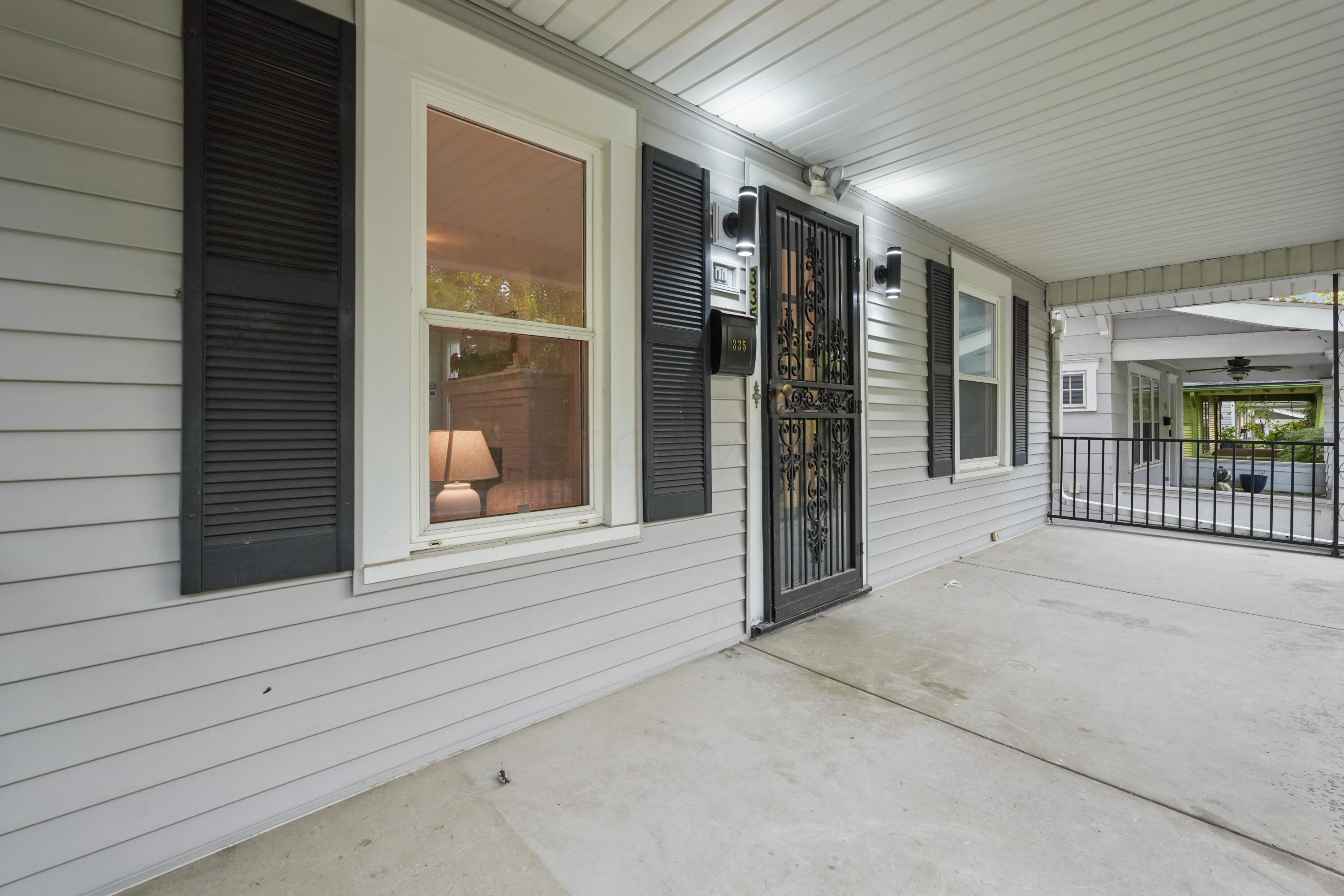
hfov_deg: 96.7
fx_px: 597
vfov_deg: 73.7
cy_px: 448
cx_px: 672
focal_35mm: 16
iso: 640
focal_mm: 16
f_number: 7.1
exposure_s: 1/40
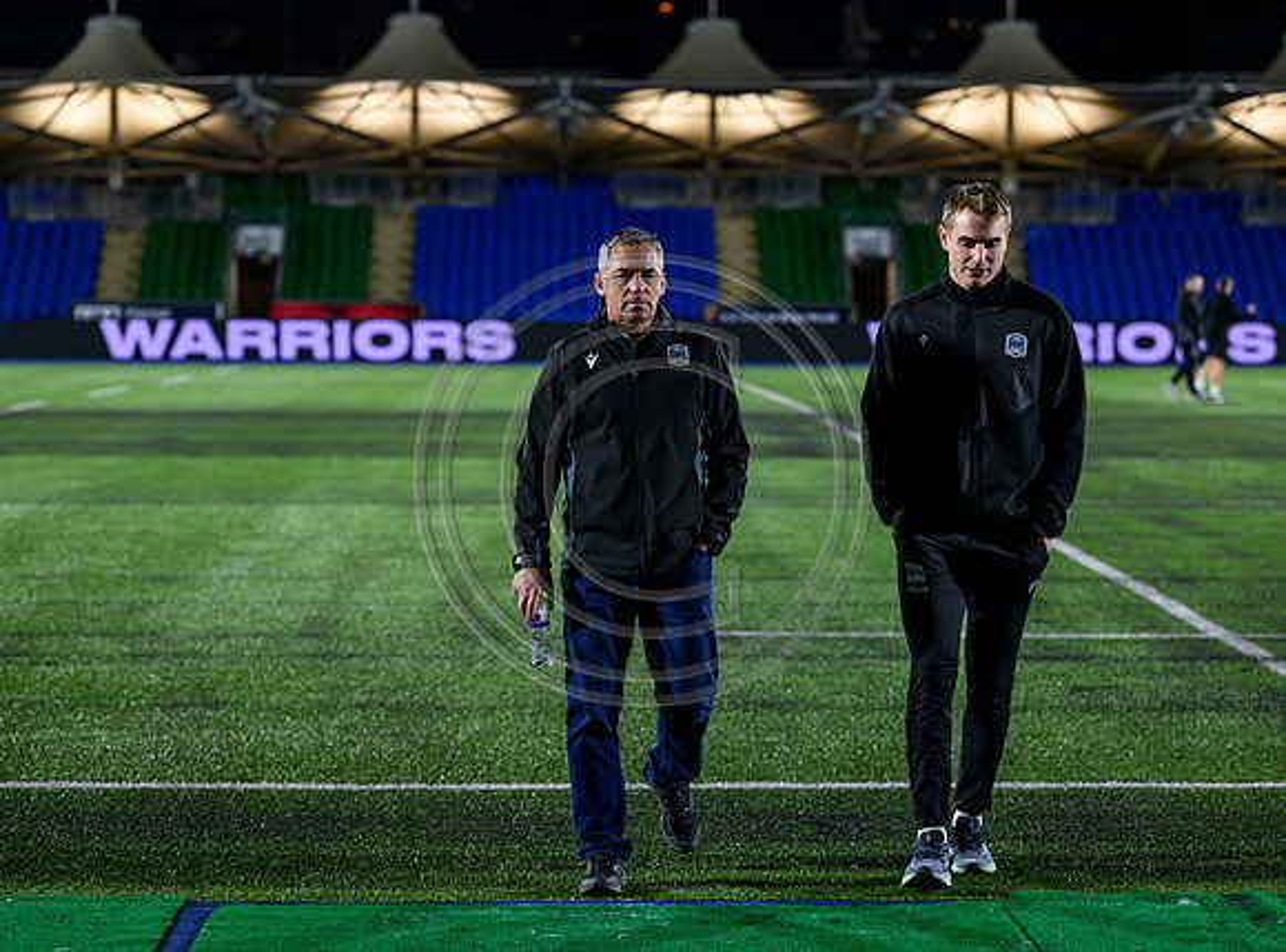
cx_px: 677
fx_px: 3576
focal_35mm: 97
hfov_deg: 20.4
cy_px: 477
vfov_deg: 15.1
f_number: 3.2
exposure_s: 1/800
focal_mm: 89
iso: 2000
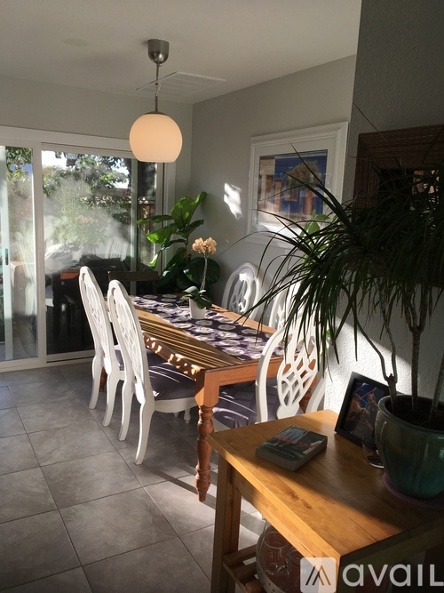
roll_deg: -2.6
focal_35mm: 29
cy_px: 296
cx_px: 222
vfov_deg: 61.7
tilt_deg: -10.0
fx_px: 496
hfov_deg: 48.2
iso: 25
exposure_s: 1/318
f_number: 2.2
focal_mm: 4.15
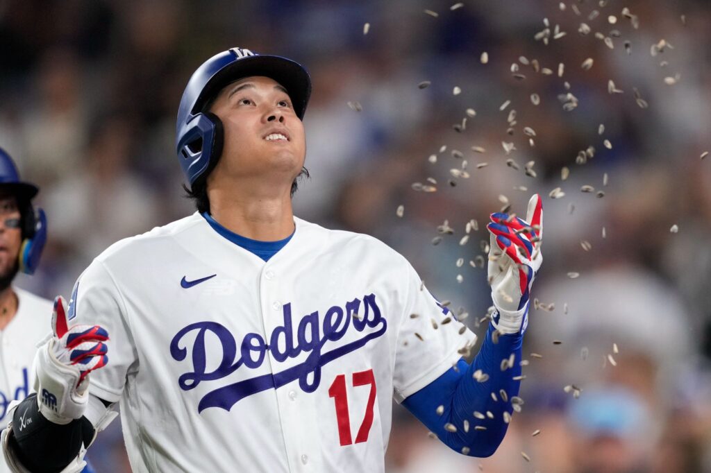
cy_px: 236
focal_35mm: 400
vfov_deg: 3.4
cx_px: 356
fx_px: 7897
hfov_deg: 5.2
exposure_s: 1/1600
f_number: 2.8
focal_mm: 400
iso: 2500
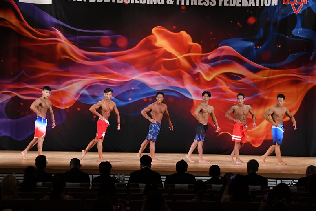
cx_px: 158
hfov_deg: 21.0
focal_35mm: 97
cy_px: 106
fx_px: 851
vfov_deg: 14.1
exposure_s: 1/400
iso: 3200
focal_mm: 65
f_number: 5.6
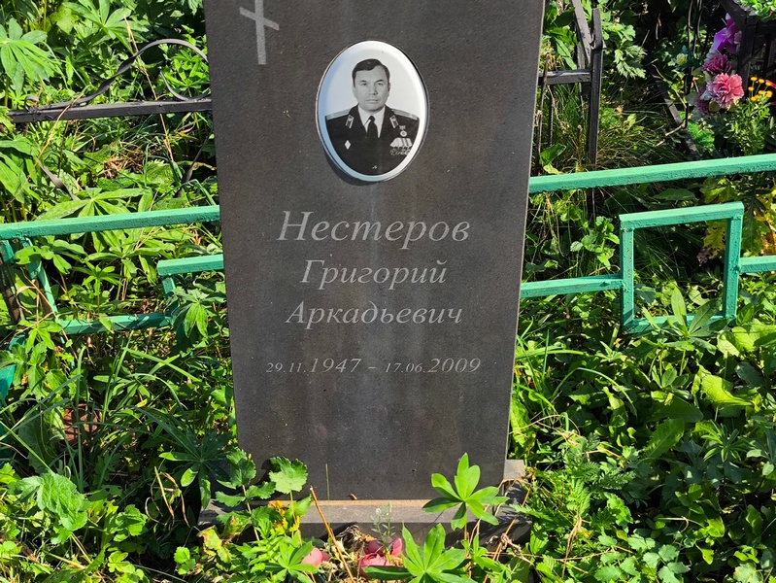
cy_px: 292
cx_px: 388
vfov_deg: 29.1
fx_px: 1121
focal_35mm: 50
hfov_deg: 38.2
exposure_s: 1/889
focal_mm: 4.71
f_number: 1.7
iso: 50
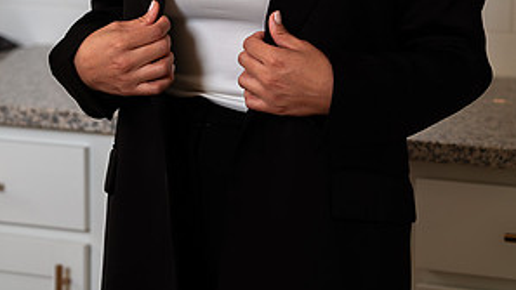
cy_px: -99
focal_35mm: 135
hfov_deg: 15.9
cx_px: 259
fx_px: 1847
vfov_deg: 8.8
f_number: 3.5
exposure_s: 1/160
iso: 50
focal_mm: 85
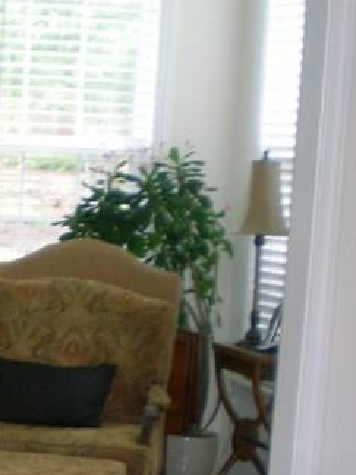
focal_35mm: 120
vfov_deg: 16.2
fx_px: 1645
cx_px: -230
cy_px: 441
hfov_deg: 11.6
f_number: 3.1
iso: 181
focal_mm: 6.3
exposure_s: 1/30
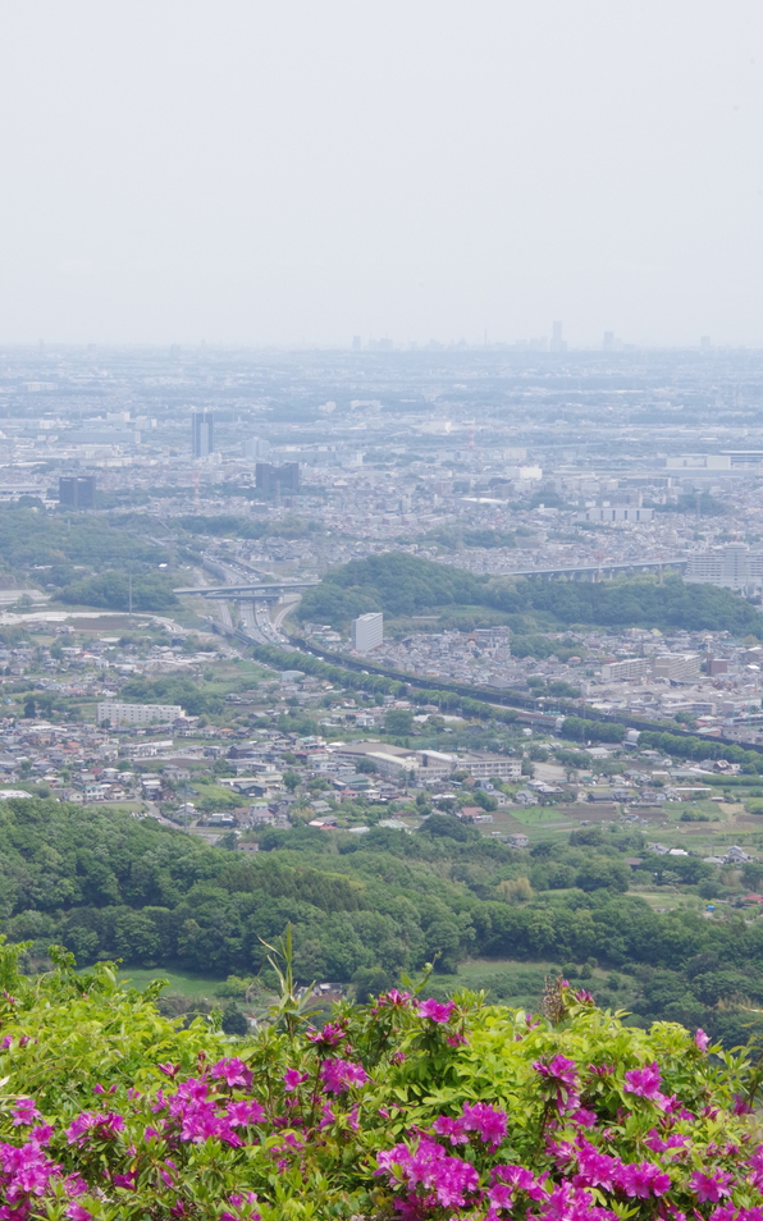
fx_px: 3994
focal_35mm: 120
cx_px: 367
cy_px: 613
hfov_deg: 10.9
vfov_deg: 17.4
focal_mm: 78
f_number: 22
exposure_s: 1/125
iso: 800
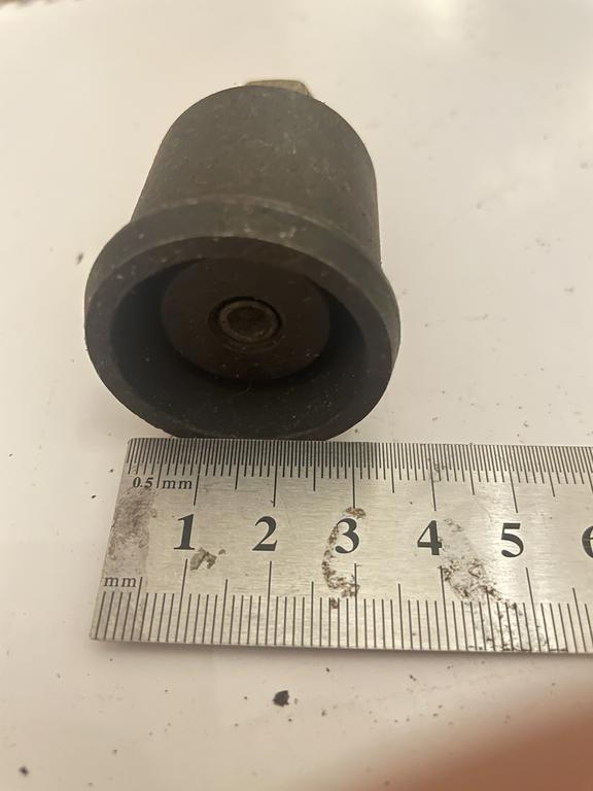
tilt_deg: -52.0
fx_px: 594
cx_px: 296
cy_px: 396
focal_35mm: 26
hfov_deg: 53.1
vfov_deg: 67.3
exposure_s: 1/17
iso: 1000
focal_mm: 4.2
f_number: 1.6
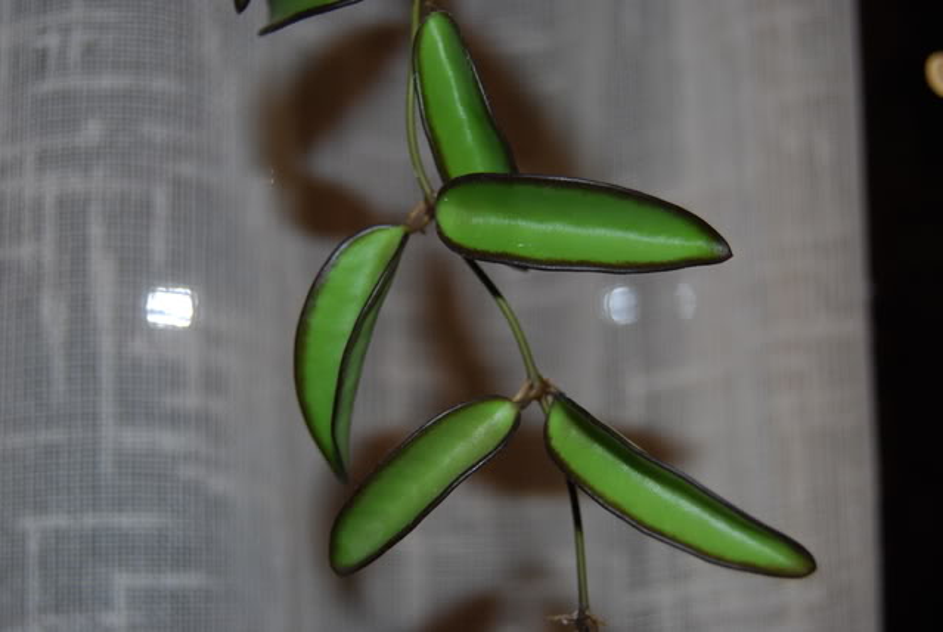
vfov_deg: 28.2
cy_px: 316
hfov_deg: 41.1
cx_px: 472
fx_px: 1259
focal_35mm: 48
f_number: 4.5
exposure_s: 1/60
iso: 200
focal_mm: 32
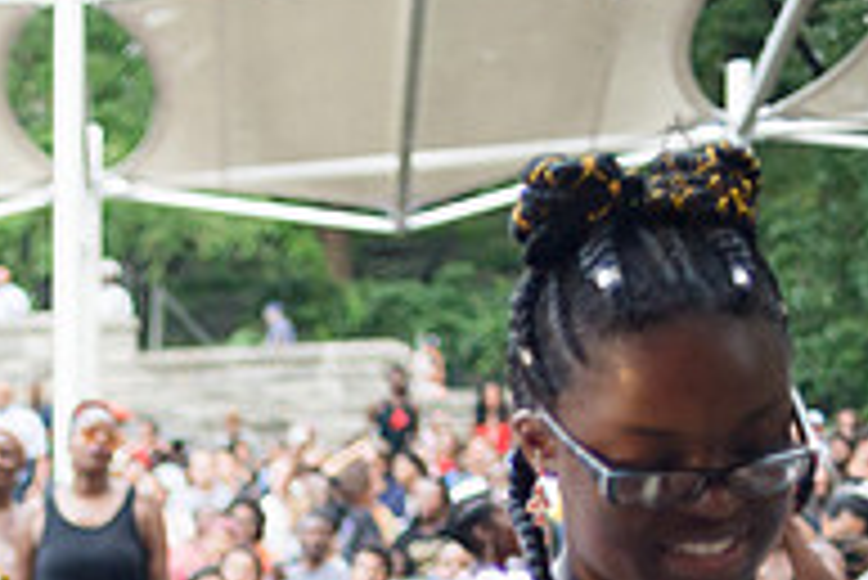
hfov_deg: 18.4
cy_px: 843
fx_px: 2533
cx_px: -198
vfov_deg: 12.5
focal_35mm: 105
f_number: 2
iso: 1250
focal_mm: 35
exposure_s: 1/400
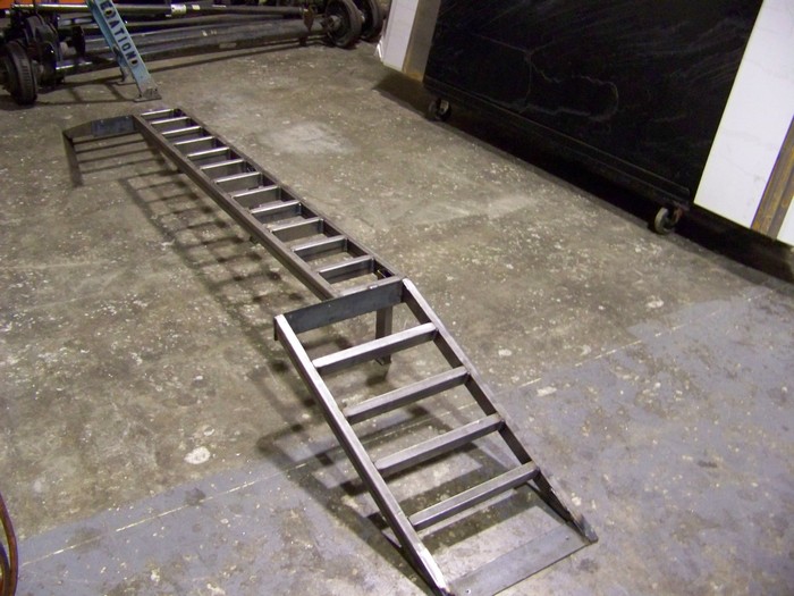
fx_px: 826
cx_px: 397
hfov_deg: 51.4
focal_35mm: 36
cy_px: 298
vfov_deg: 39.7
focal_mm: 5.85
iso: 400
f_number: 2.8
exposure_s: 1/20
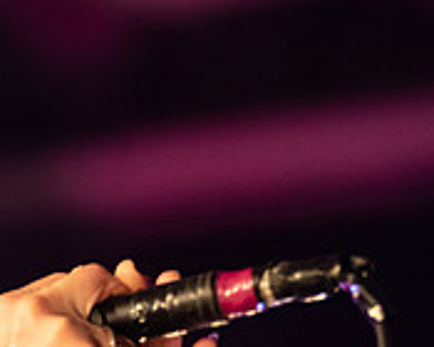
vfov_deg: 4.0
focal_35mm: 389
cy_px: 383
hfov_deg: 4.9
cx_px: -149
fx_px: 4997
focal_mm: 125
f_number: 3.2
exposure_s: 1/320
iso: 3200
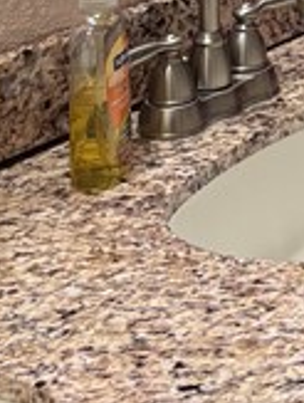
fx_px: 1901
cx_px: 761
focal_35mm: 163
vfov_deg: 11.1
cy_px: -376
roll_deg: -0.5
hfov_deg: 8.3
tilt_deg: -6.7
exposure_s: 1/142
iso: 125
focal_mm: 5.96
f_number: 1.6
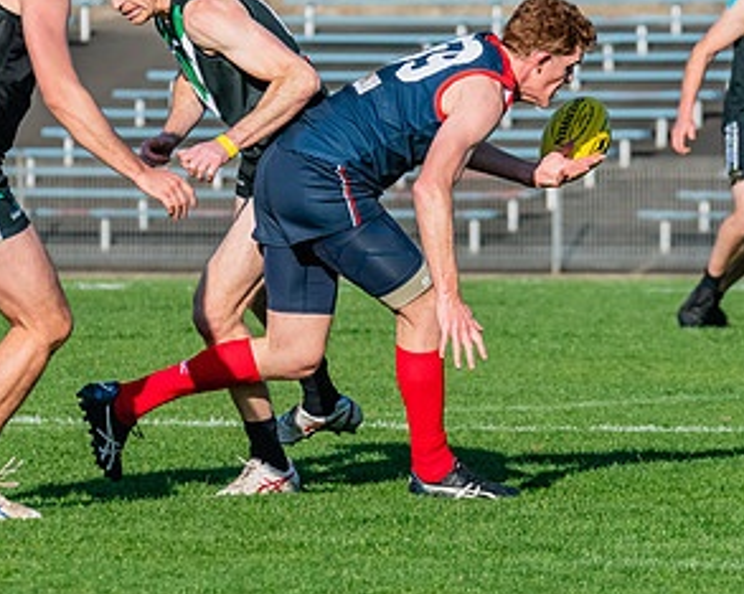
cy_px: 169
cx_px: 470
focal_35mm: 773
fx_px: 17010
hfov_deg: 2.5
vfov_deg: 2.0
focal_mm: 310
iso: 800
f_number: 9
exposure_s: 1/1600
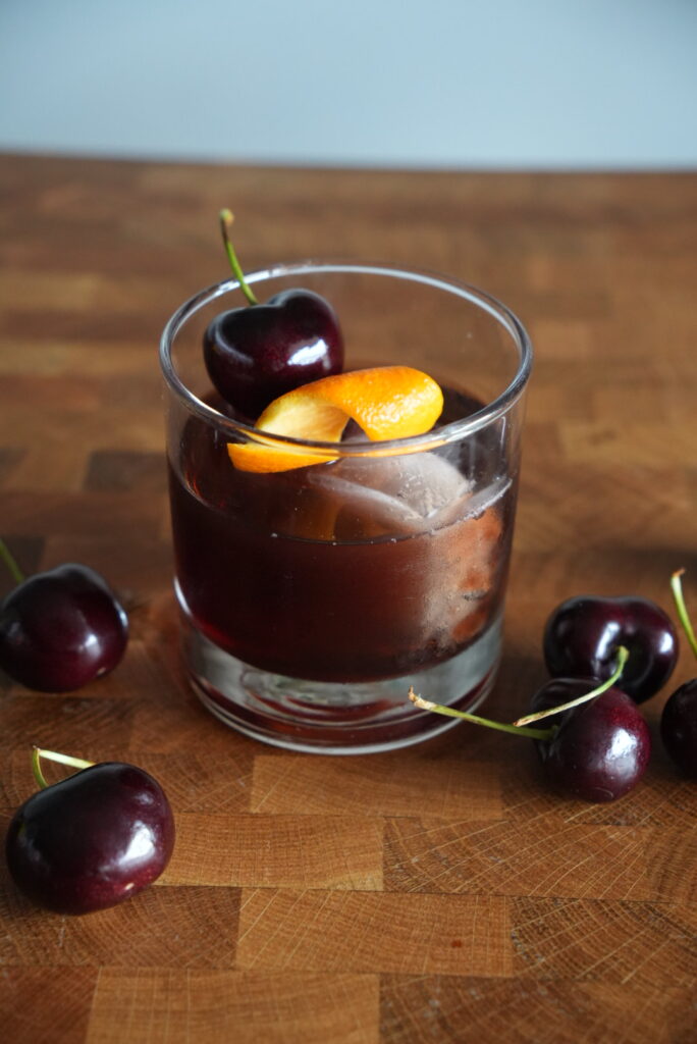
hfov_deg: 22.4
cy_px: 522
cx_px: 348
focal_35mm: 61
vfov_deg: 33.0
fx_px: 1762
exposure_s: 1/125
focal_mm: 40.5
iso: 1600
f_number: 4
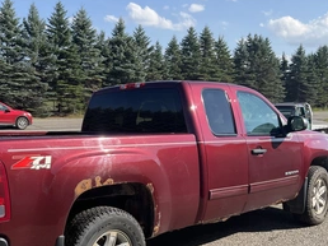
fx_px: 426
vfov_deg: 31.9
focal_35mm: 45
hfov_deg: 41.7
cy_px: 162
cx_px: 117
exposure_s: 1/1076
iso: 25
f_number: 1.8
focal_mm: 3
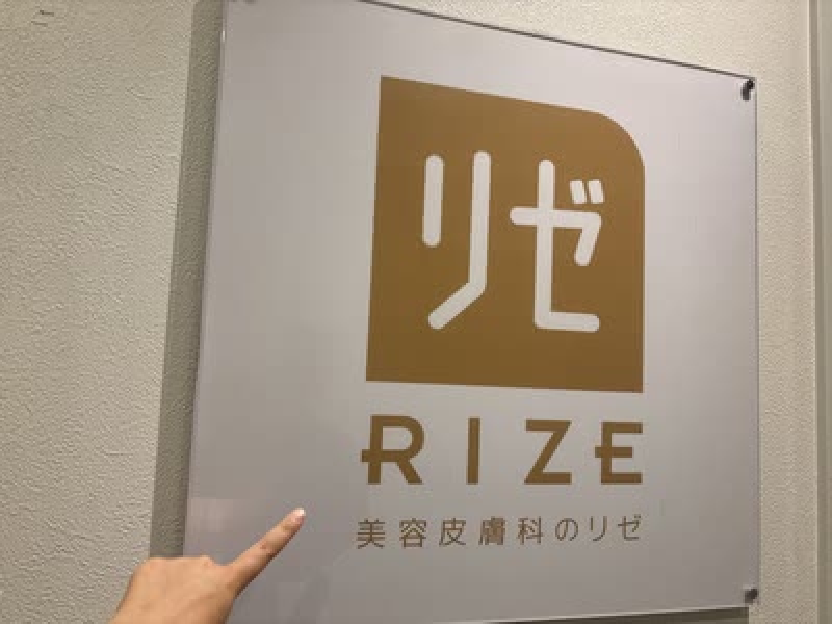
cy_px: 312
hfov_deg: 67.3
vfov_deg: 53.1
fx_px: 625
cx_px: 416
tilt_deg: +5.1
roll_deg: -1.7
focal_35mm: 26
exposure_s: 1/120
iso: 64
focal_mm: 5.96
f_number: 1.6
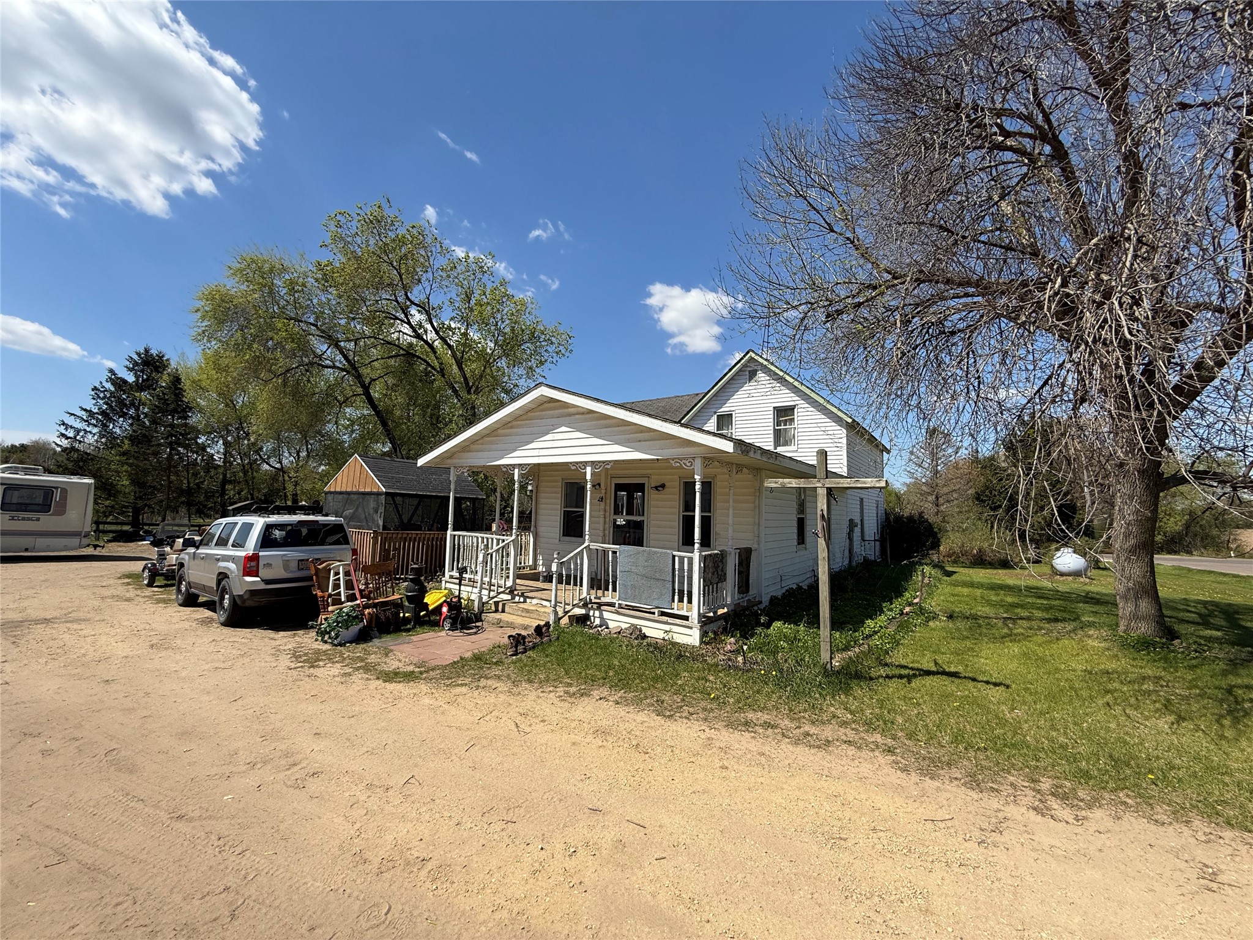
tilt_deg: +4.5
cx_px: 626
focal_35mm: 14
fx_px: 507
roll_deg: -1.7
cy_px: 470
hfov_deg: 102.1
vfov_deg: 85.7
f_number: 2.2
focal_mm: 2.22
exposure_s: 1/2092
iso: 50
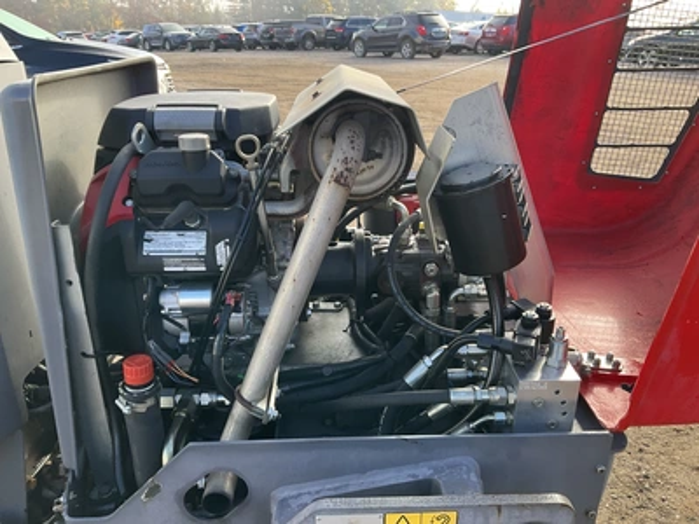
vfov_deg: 48.2
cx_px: 350
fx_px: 586
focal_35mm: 29
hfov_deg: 61.7
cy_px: 262
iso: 25
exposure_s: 1/196
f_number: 1.8
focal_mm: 3
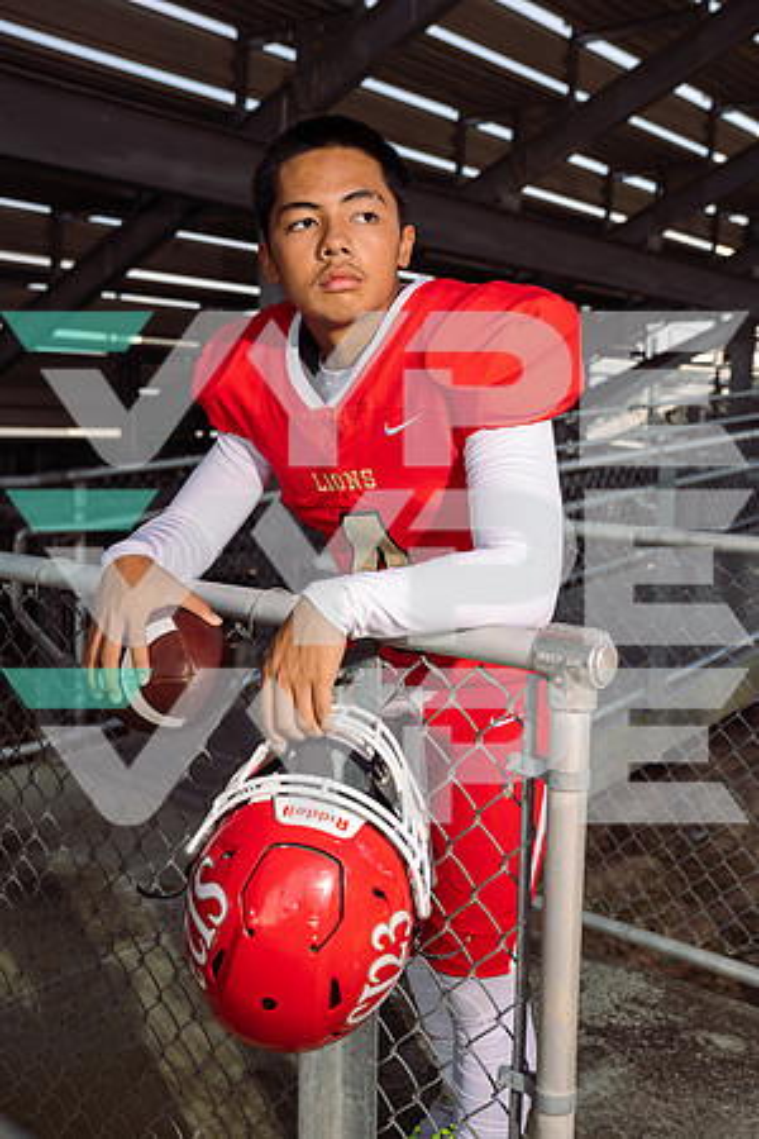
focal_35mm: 38
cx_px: 380
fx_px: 1202
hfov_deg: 35.1
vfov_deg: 50.7
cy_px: 570
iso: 125
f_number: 5
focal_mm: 38
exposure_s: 1/250
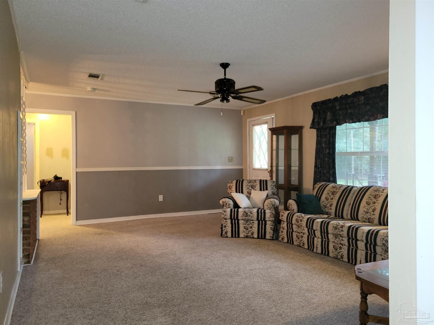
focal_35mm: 26
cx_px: 217
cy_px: 162
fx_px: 326
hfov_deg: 67.3
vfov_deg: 53.1
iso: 200
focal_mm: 5.4
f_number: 1.8
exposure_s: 1/9.99
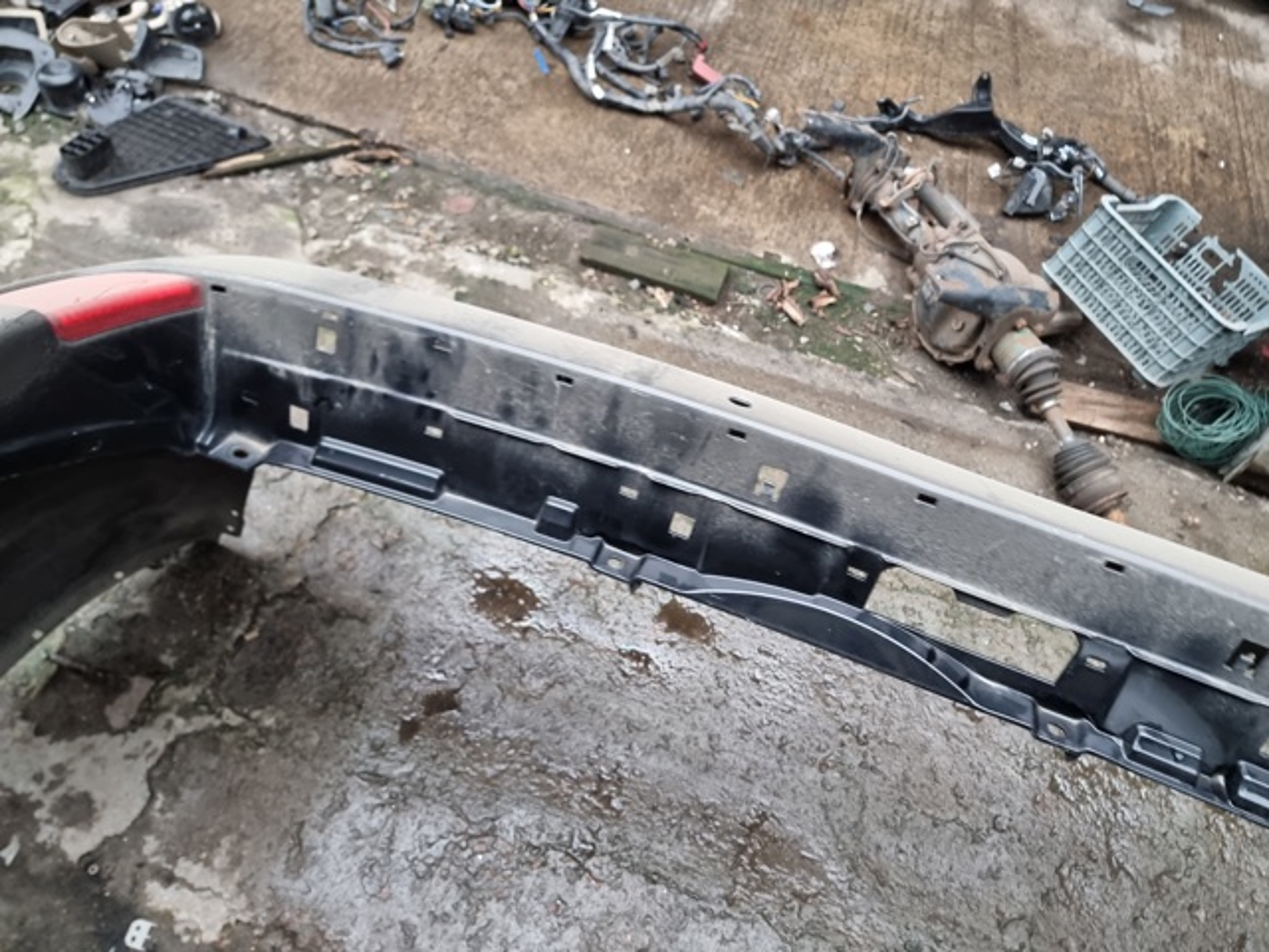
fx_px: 880
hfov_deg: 71.6
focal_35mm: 24
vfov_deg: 56.8
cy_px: 476
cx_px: 634
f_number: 1.8
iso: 400
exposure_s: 1/50
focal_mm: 6.7
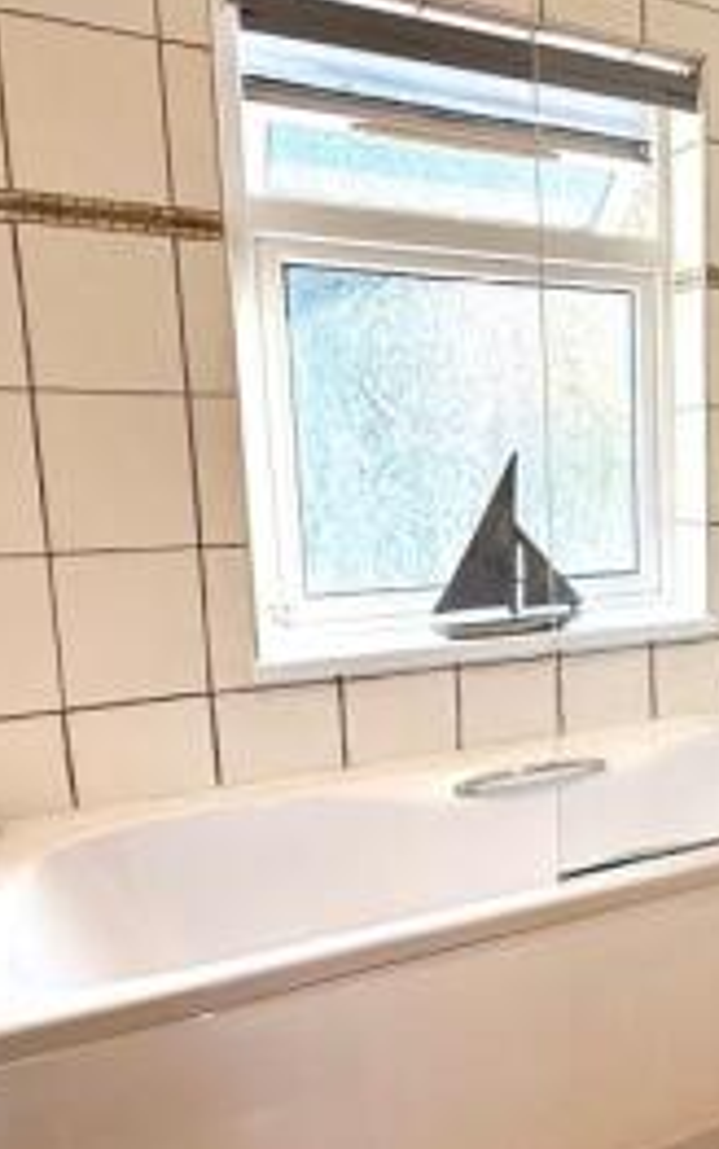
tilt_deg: -9.3
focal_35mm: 33
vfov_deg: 58.1
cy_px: 585
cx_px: 831
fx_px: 1033
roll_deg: -1.4
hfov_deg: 32.6
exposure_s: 1/100
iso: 64
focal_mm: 2.22
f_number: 2.2
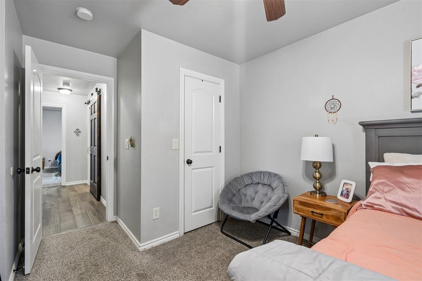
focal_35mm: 16
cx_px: 211
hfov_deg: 96.7
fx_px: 188
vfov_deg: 73.7
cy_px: 140
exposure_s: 1/2.5
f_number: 8
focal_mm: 16
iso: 200
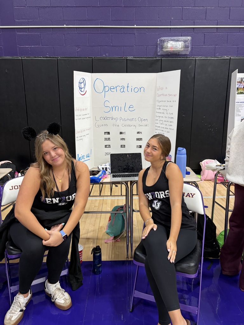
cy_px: 162
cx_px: 122
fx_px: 244
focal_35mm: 26
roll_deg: +0.8
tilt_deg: -10.6
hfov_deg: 53.1
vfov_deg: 67.3
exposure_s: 1/60
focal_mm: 5.96
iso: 200
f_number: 1.6
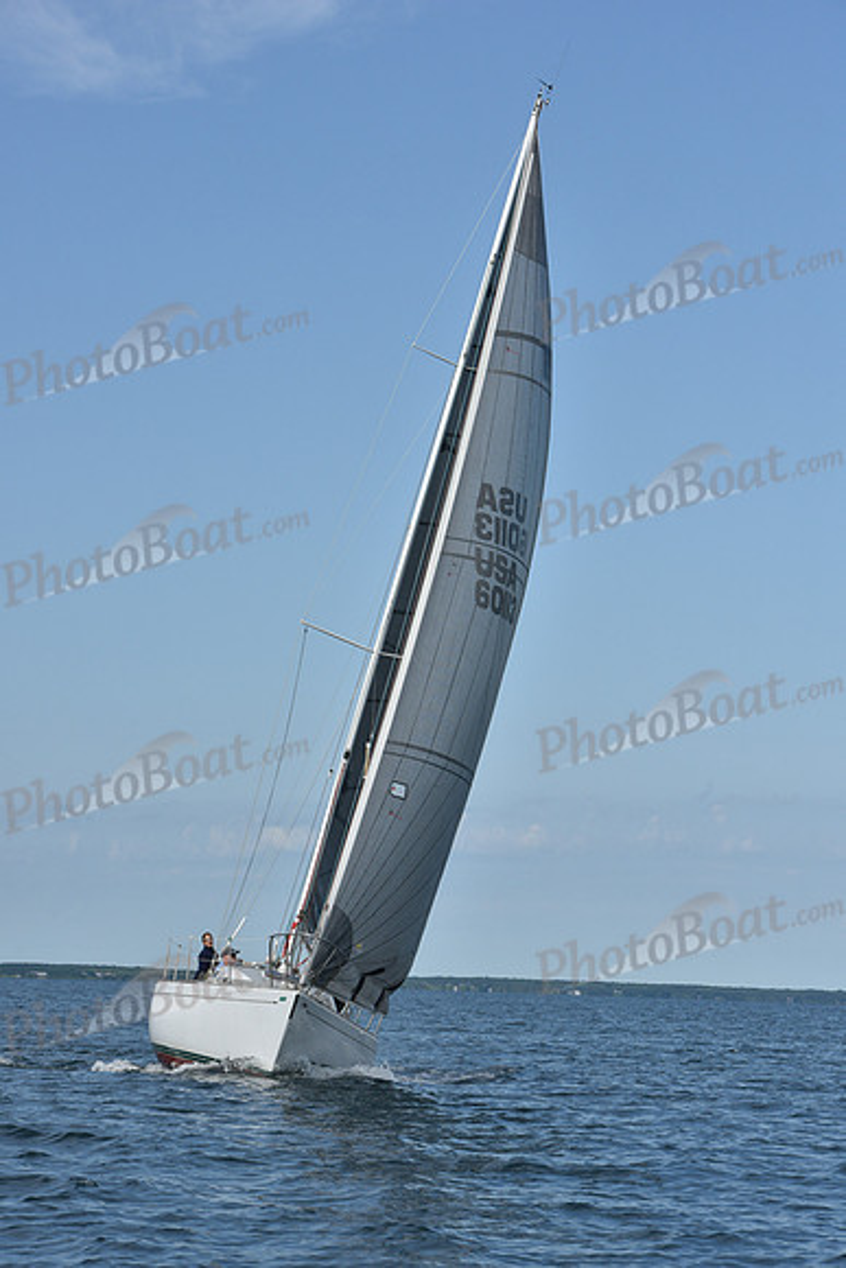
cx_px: 423
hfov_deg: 13.7
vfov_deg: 20.4
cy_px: 634
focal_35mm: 100
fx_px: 3523
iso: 320
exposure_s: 1/1250
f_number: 9
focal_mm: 100
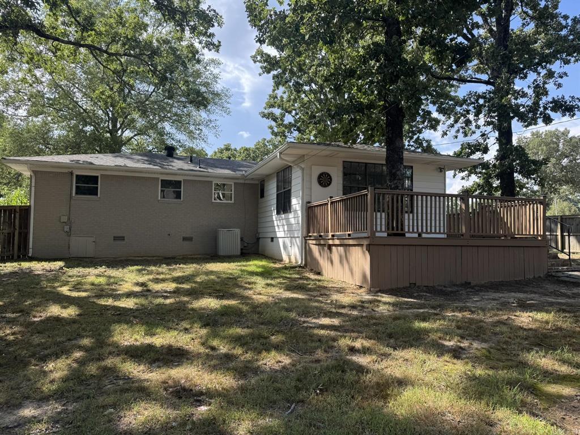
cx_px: 290
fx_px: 402
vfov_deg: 56.8
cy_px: 218
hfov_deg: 71.6
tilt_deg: +2.0
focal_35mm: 24
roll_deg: -1.3
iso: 80
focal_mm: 6.76
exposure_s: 1/842
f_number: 1.78
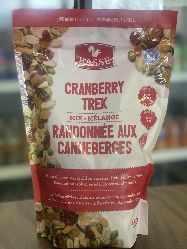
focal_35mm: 52
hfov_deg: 28.0
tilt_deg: -12.1
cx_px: 94
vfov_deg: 36.8
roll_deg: +0.3
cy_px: 124
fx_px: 375
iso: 250
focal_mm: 6
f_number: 2
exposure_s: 1/120
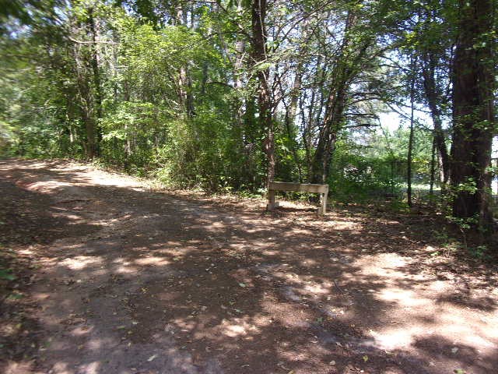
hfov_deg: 63.4
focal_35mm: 28
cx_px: 249
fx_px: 403
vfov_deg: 49.7
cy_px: 187
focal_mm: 5.1
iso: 80
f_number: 3.9
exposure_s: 1/60
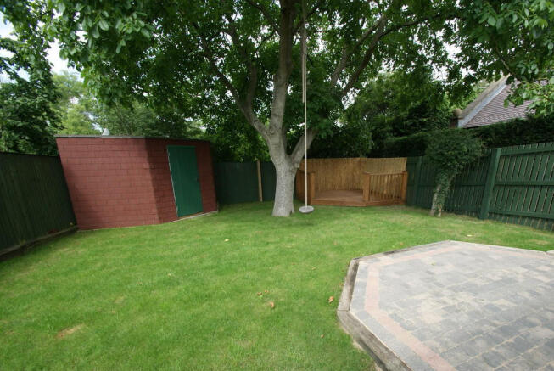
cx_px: 277
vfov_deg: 77.5
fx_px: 231
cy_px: 186
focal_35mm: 15
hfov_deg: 100.3
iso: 100
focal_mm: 10
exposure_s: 1/60
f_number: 7.1
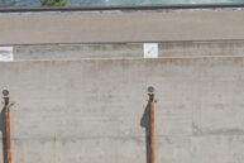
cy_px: -75
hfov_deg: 8.2
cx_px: 273
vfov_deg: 5.5
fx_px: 1689
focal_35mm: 249
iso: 160
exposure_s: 1/160
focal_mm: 40
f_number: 10
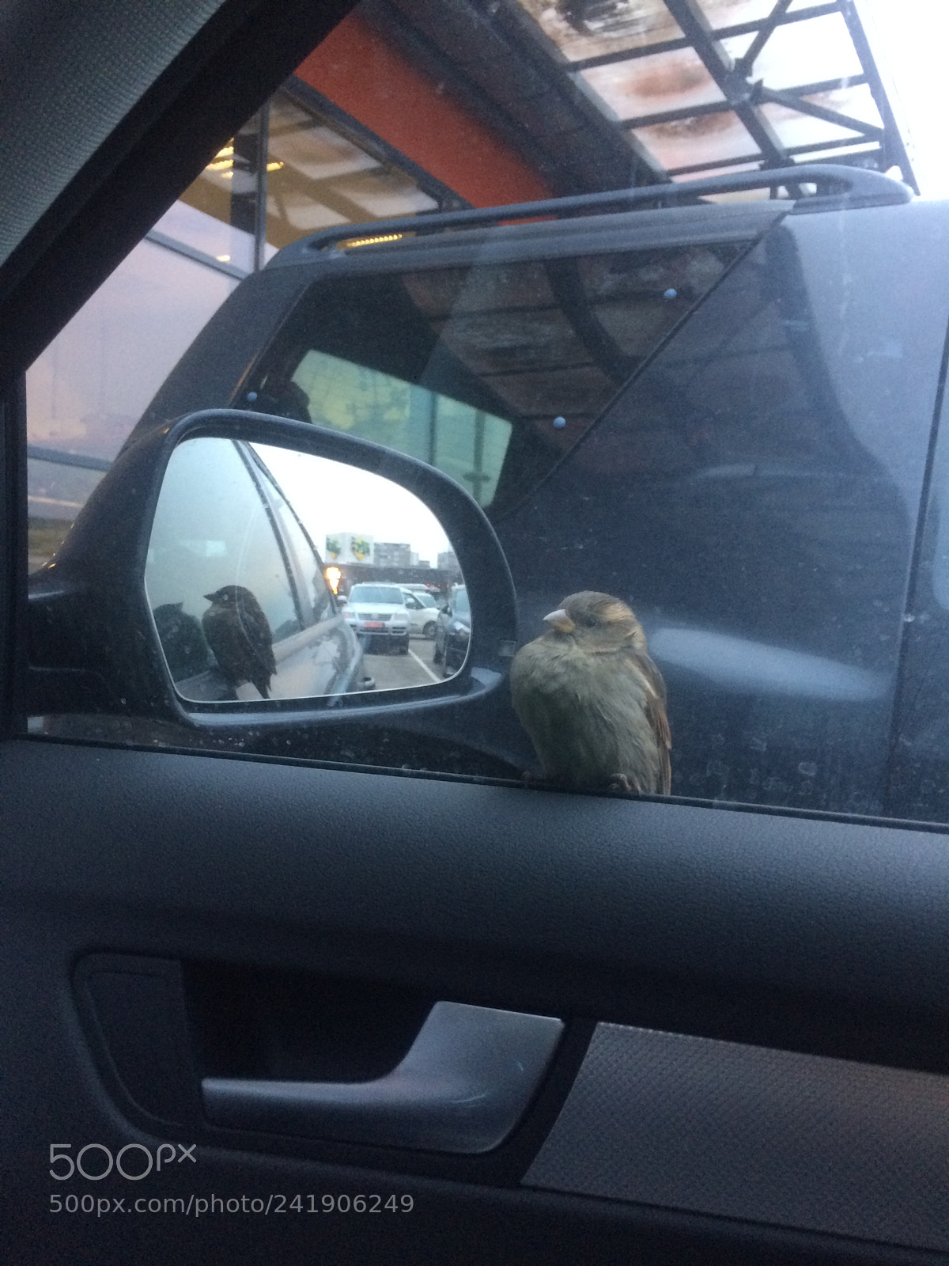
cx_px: 474
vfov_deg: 61.7
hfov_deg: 48.2
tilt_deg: -3.8
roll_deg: -0.3
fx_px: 1060
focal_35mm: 29
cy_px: 633
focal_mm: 4.15
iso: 200
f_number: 2.2
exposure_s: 1/33
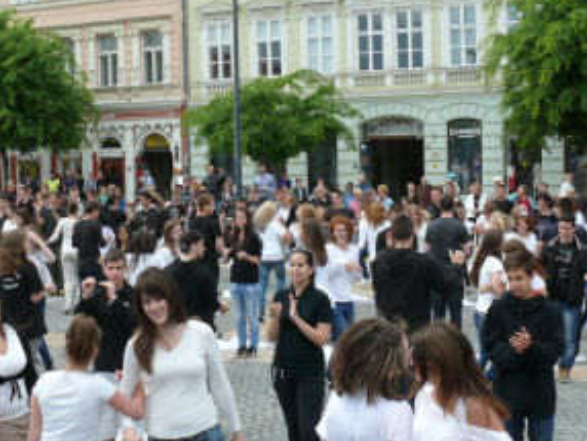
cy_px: 203
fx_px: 933
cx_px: 248
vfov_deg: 26.6
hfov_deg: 34.8
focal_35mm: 55
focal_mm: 7.4
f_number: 5.6
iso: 100
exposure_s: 1/320
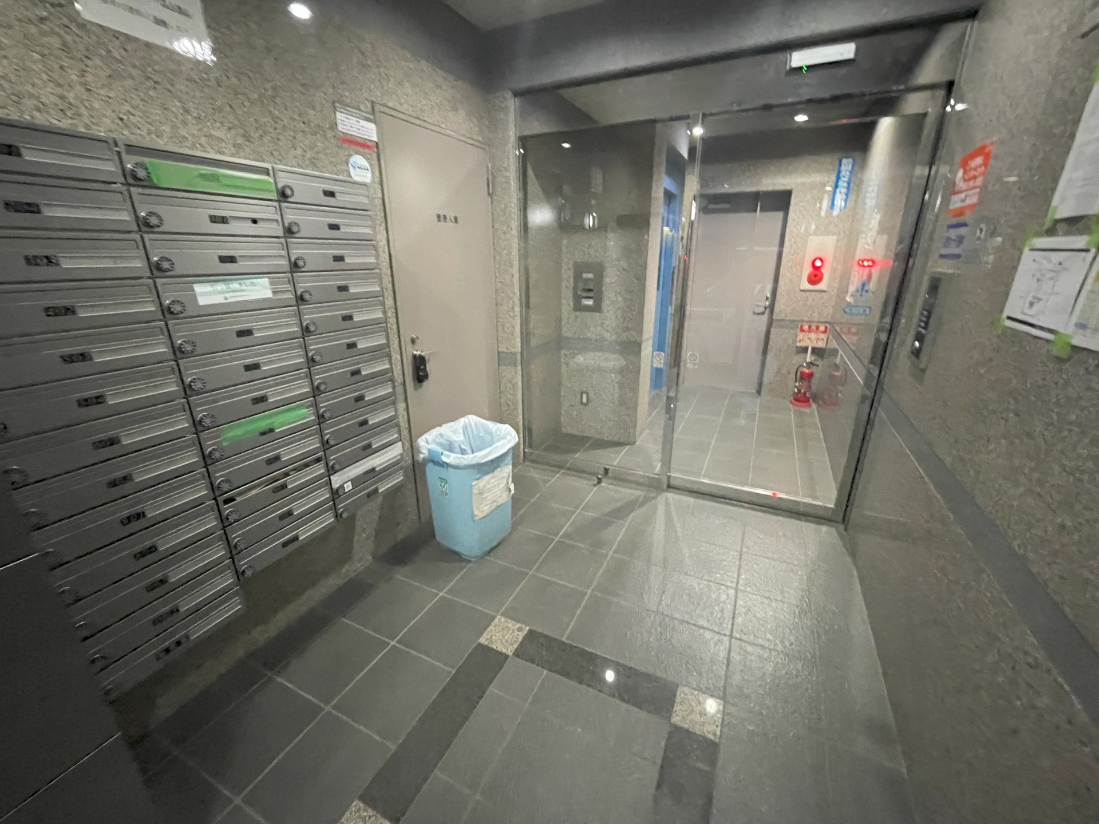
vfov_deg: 85.7
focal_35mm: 14
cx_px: 550
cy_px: 412
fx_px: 444
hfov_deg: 102.1
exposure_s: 1/25
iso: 1250
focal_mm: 1.55
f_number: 2.4
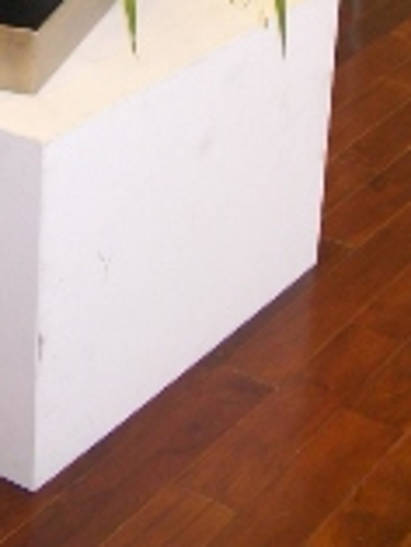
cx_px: 17
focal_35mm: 100
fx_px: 1581
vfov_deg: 17.9
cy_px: -226
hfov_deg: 14.6
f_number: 2.6
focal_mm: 5.8
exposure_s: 1/60
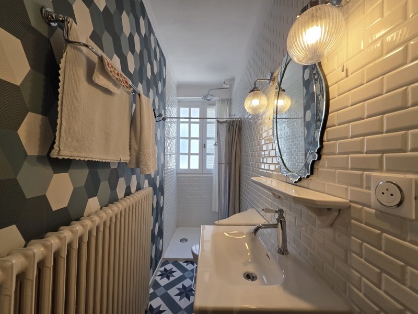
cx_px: 209
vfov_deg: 89.9
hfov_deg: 106.2
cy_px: 157
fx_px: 157
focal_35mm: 13
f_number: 1.9
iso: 100
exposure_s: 1/100
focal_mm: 2.2
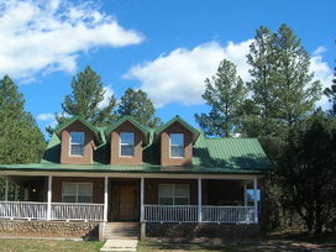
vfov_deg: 31.5
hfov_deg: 41.0
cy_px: 146
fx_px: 446
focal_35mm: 46
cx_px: 131
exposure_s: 1/368
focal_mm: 5.7
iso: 71
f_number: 4.9
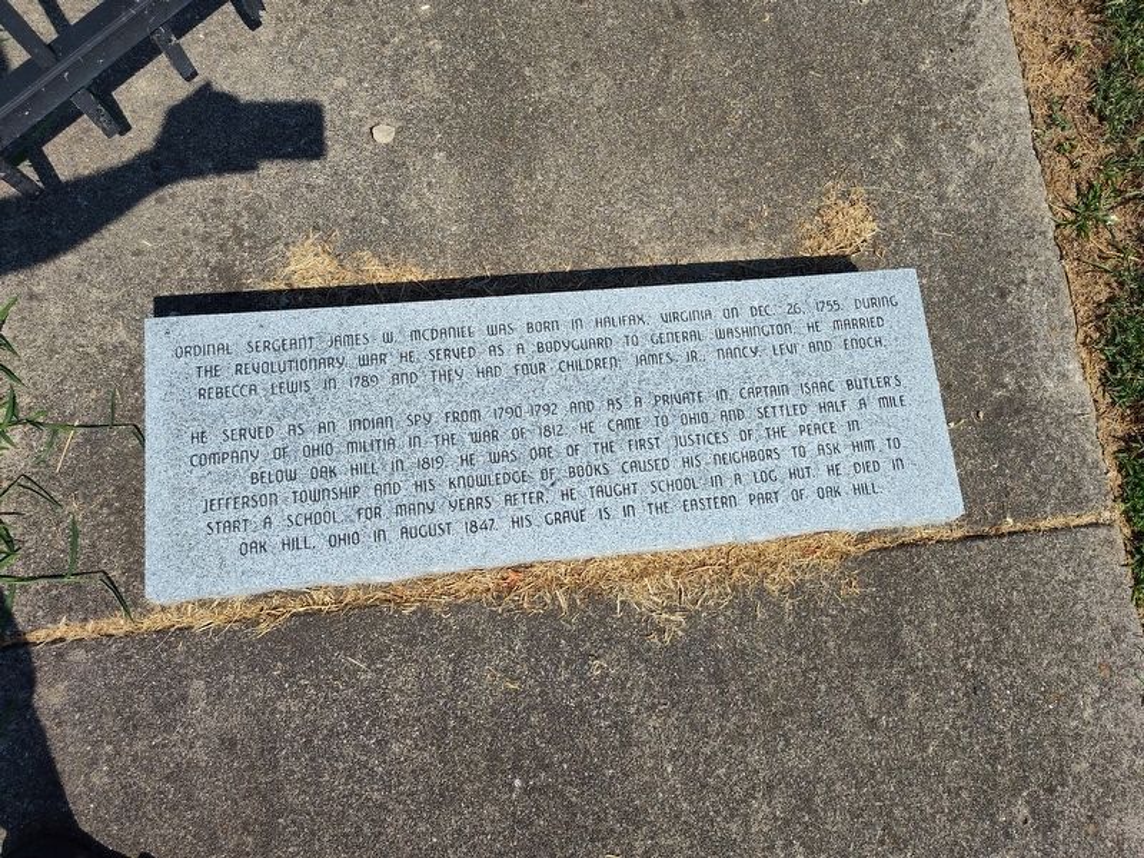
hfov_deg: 73.9
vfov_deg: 58.9
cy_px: 429
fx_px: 760
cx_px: 572
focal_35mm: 23
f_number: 1.8
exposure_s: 1/1464
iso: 100
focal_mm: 5.56
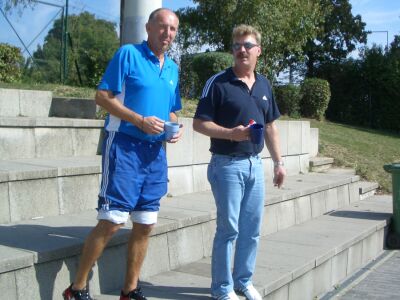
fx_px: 404
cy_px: 150
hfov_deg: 52.6
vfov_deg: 40.7
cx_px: 200
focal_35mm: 35
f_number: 4.3
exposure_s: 1/500
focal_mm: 5.8
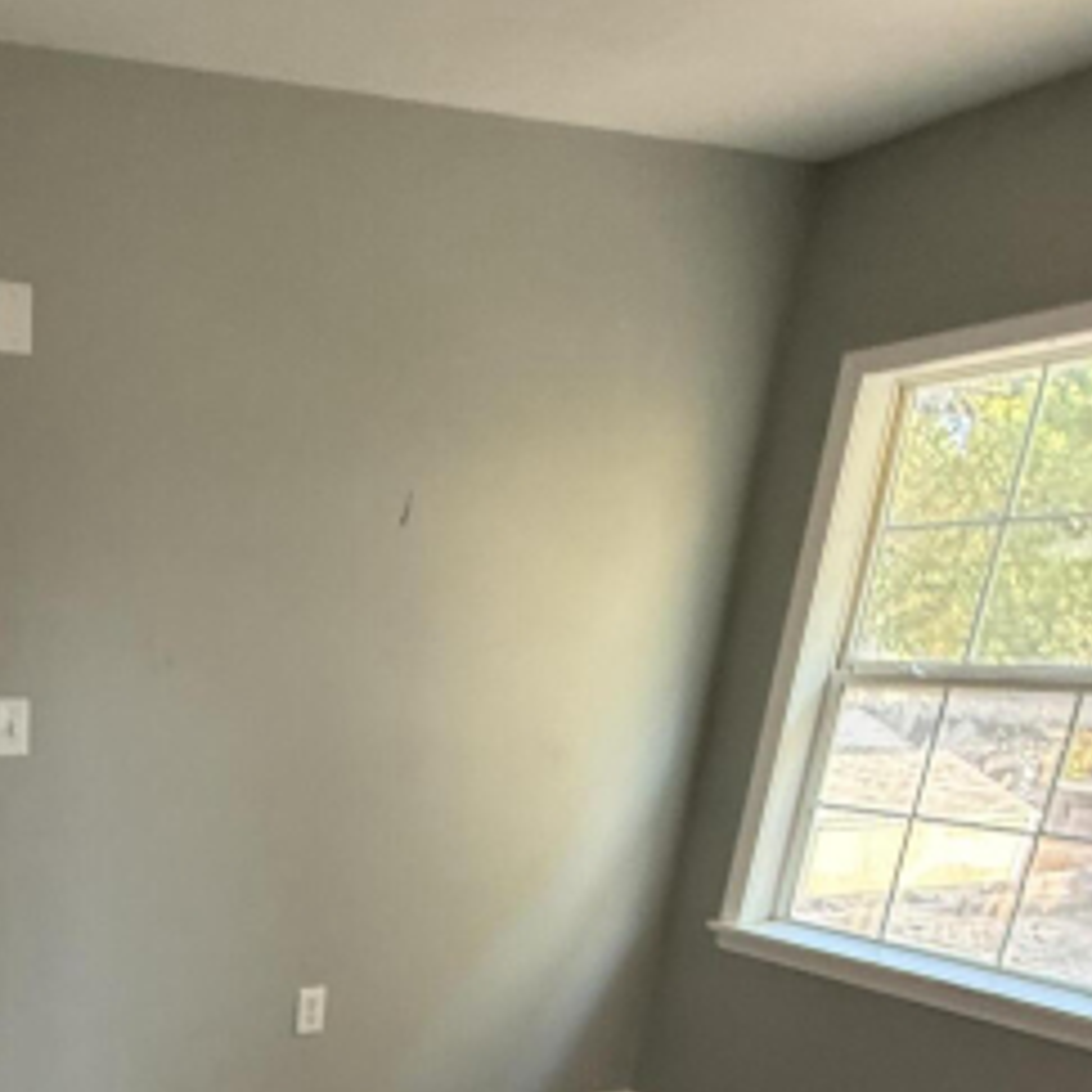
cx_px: -13
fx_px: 1213
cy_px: 1085
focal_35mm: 34
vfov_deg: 42.1
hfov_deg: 41.7
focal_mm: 2.22
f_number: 2.2
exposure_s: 1/67
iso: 320
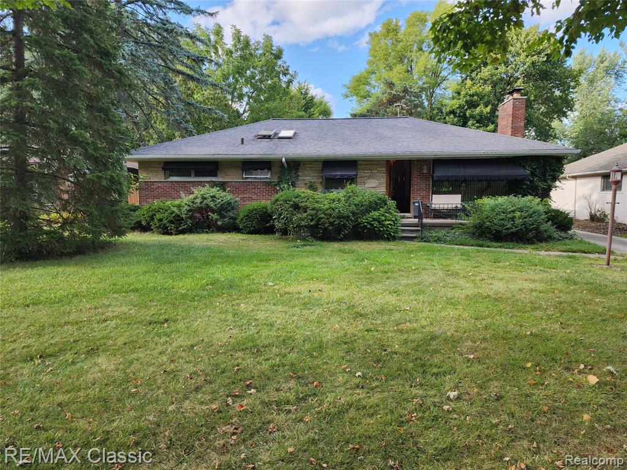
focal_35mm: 23
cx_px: 314
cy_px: 235
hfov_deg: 73.9
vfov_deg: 58.9
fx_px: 417
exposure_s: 1/180
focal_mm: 6.4
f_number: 1.8
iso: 20
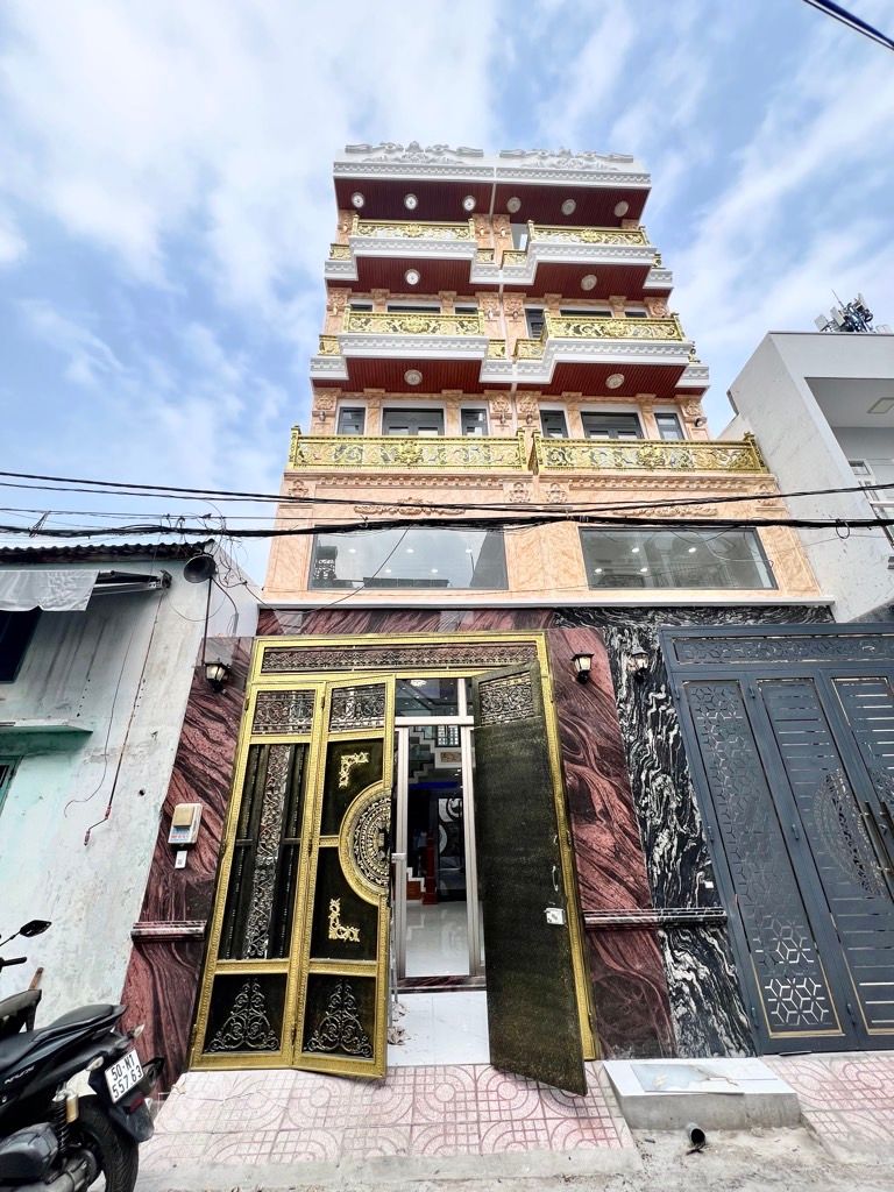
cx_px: 447
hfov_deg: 89.9
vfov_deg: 106.2
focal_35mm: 13
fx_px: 448
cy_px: 596
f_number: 1.8
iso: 32
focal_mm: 1.57
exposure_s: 1/708
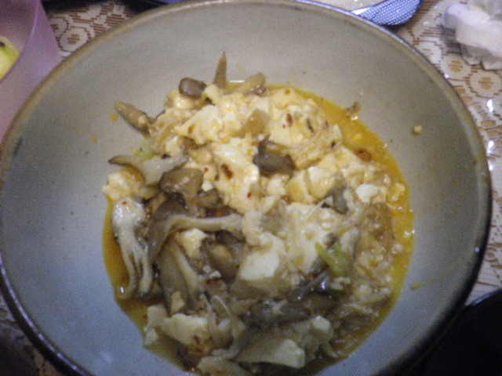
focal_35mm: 41
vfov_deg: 35.1
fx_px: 595
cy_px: 188
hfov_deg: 45.8
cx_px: 251
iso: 500
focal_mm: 7.3
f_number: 3.9
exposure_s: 1/50
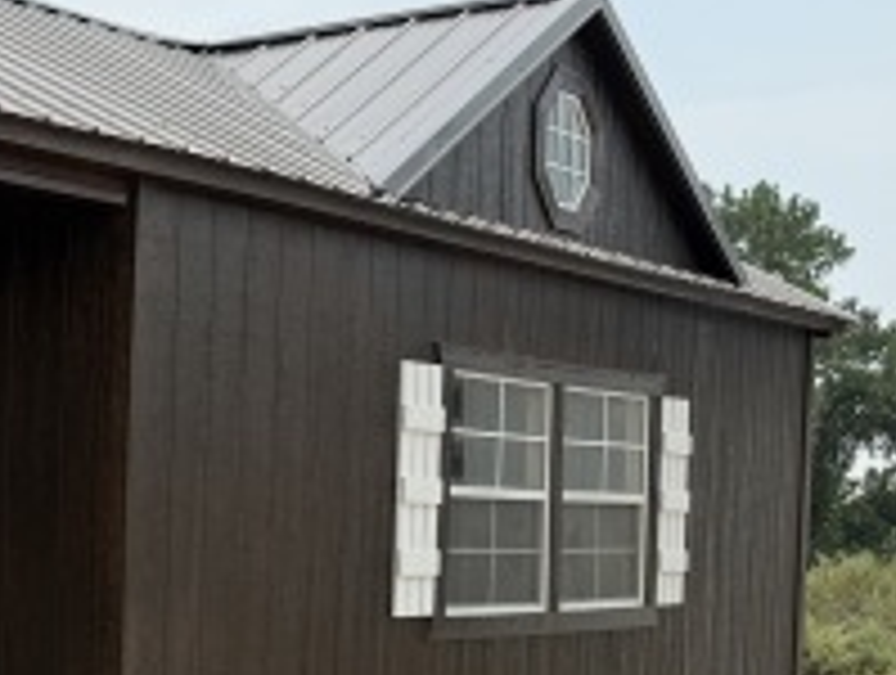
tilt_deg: +1.4
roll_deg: -0.6
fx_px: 1997
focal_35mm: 77
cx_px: -347
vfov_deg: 19.1
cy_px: 513
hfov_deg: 22.0
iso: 80
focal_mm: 6.76
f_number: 1.78
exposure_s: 1/4167
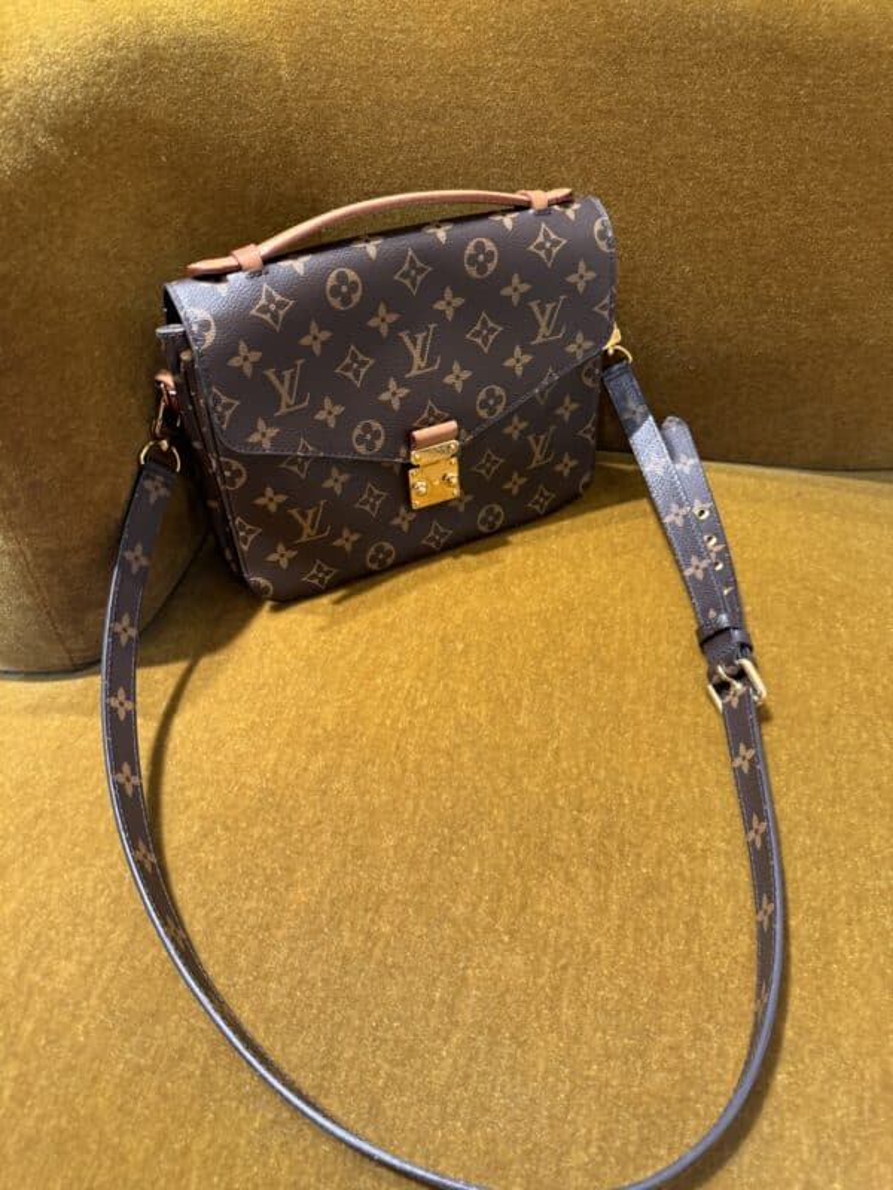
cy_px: 595
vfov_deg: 71.6
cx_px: 446
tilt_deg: -47.7
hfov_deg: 56.8
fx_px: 826
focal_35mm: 24
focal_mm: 6.76
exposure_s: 1/60
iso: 200
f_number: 1.78
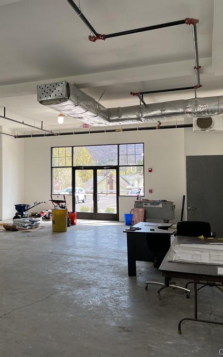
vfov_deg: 52.7
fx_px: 360
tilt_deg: +4.8
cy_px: 178
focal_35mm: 37
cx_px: 27
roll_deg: +0.1
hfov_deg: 32.9
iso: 32
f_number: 1.6
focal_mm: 4.2
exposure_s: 1/177
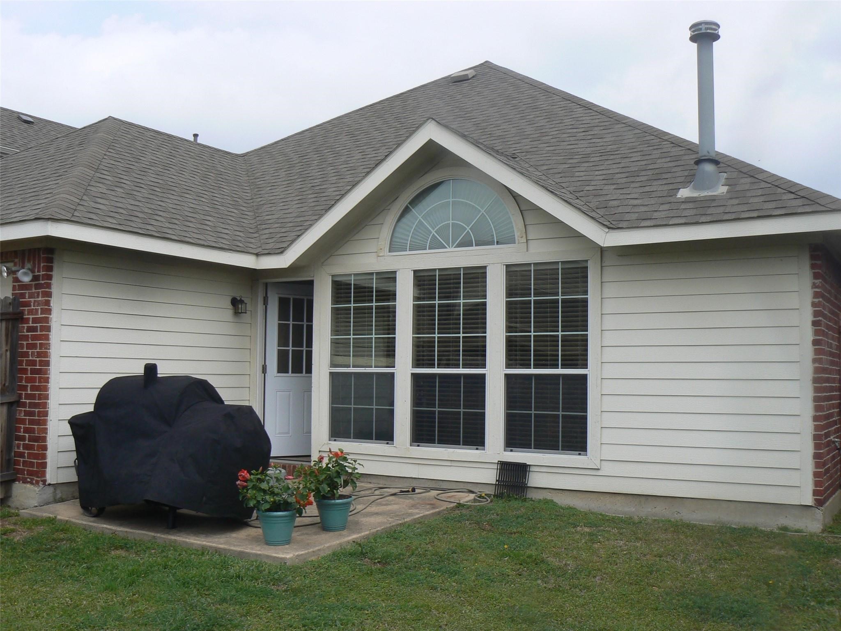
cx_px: 420
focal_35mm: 36
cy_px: 316
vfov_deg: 39.7
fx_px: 875
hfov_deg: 51.4
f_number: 5.6
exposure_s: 1/400
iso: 80
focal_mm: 6
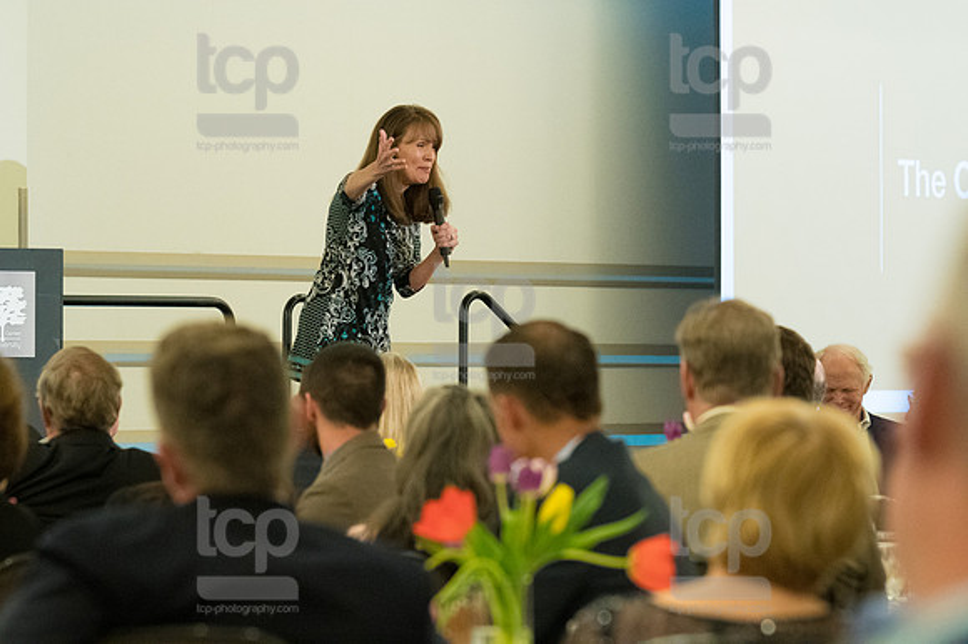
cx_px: 484
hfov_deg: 10.2
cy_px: 322
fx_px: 5428
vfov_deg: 6.8
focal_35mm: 202
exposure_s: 1/400
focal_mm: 135
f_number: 4.5
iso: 3200
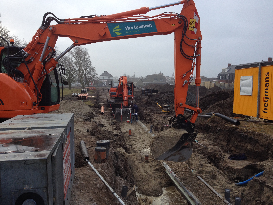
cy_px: 102
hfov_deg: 52.6
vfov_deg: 40.7
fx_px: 276
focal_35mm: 35
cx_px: 136
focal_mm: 4.28
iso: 50
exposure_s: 1/334
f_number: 2.4
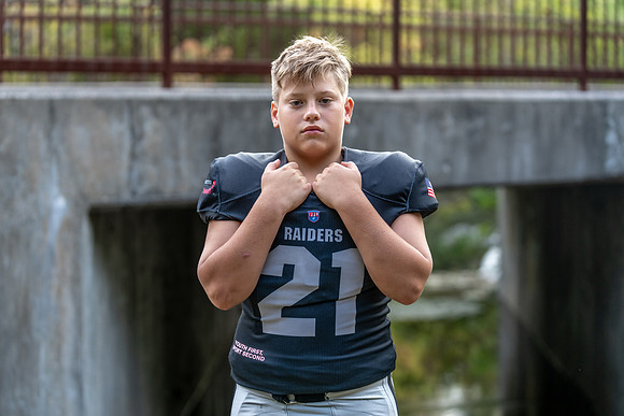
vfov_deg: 16.9
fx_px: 1404
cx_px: 312
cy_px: 208
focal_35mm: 81
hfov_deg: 25.1
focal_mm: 81
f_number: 2.8
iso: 500
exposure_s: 1/320
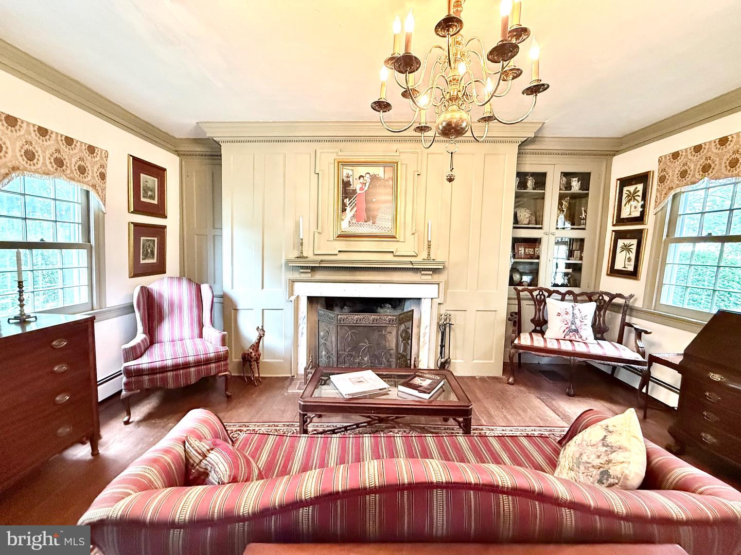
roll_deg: -1.6
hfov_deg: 102.1
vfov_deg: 85.7
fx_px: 300
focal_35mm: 14
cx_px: 370
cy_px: 278
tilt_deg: -5.2
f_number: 2.2
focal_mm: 2.22
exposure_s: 1/60
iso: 640
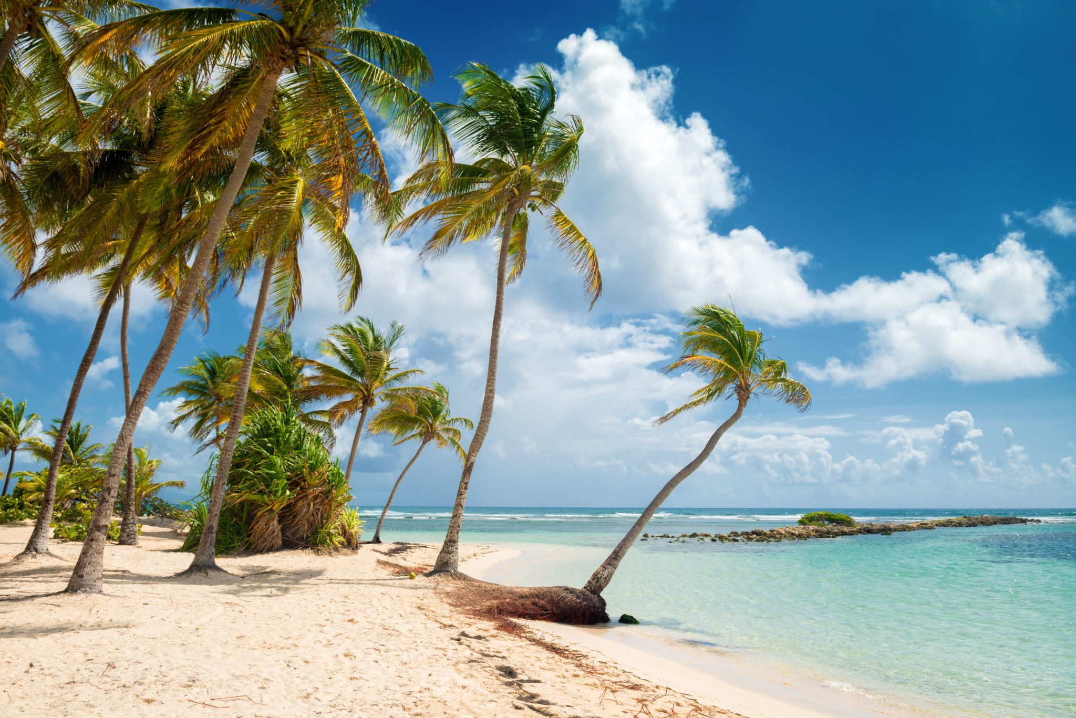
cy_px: 359
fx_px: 837
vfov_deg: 46.4
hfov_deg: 65.5
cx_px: 538
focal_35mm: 28
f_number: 9
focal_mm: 28
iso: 250
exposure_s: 1/500
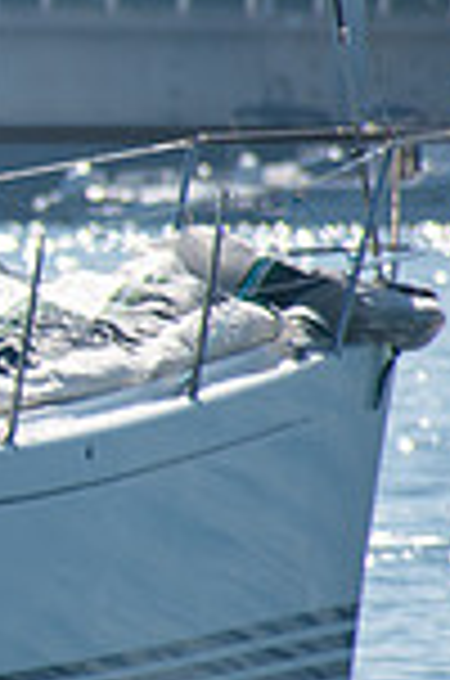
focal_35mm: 1733
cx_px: -770
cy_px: 241
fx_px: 32641
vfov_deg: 1.2
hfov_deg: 0.8
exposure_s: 1/400
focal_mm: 300
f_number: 6.3
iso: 100
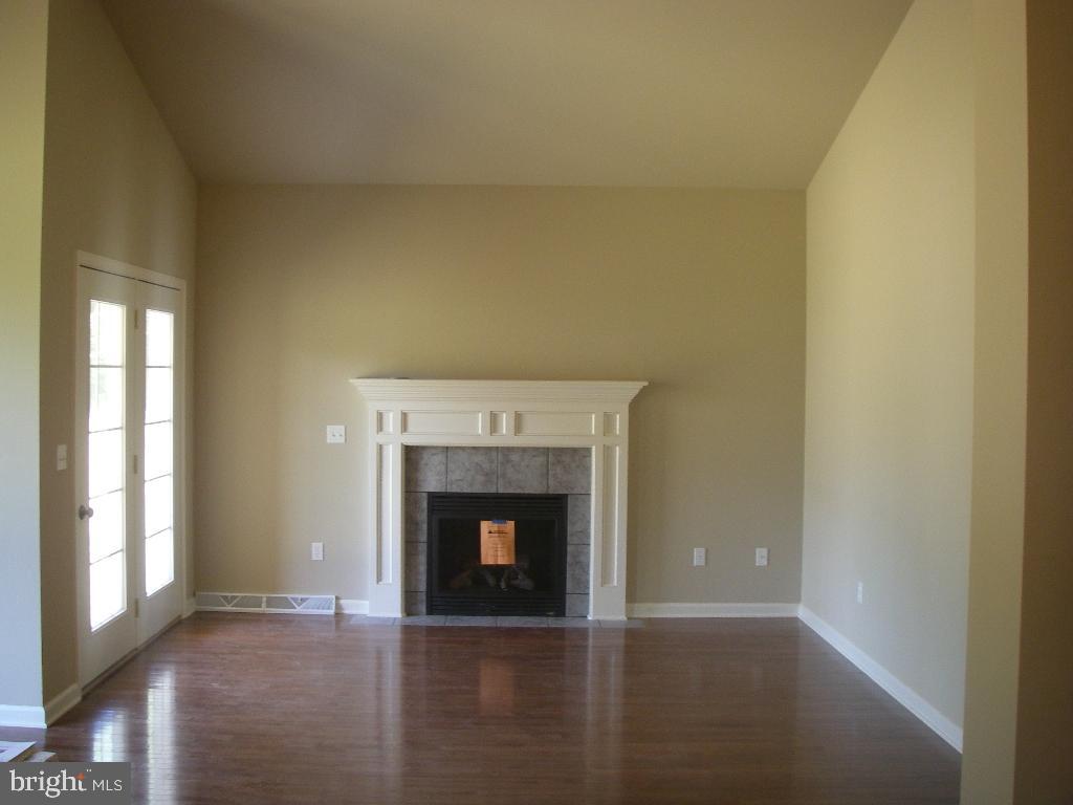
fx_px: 1178
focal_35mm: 38
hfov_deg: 49.0
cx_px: 536
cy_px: 402
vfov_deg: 37.7
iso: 160
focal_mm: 6.3
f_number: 3.3
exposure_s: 1/20
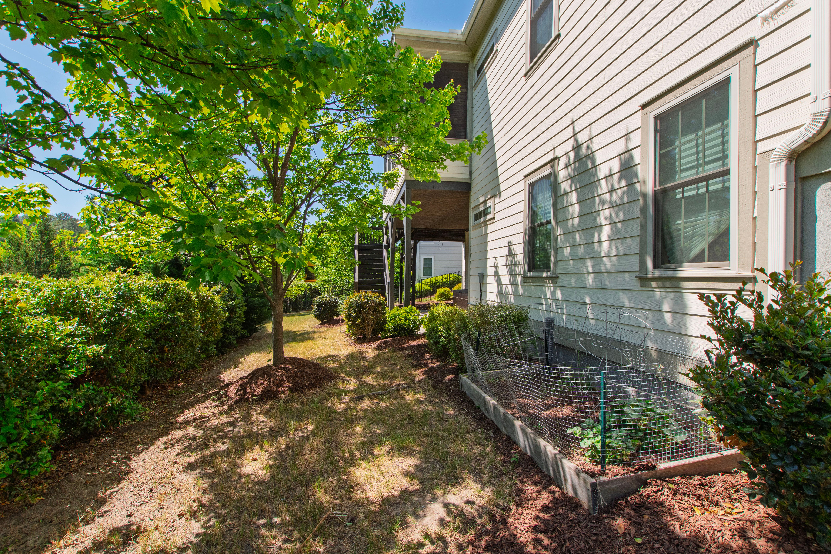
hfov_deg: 100.4
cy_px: 277
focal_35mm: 15
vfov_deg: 77.3
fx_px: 346
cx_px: 416
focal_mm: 10
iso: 200
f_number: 8
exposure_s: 1/320
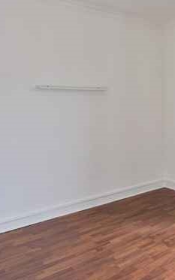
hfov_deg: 28.8
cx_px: 234
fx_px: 267
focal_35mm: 35
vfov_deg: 54.9
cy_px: 110
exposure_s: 1/160
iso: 800
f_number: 8
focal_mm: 16
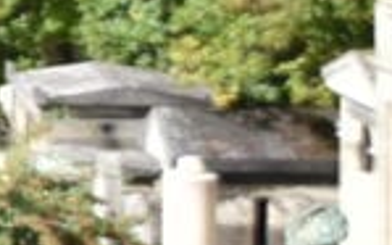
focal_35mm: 336
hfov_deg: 5.8
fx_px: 3588
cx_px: -805
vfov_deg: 3.9
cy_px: -204
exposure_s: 1/1000
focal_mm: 32
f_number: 4.2
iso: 200
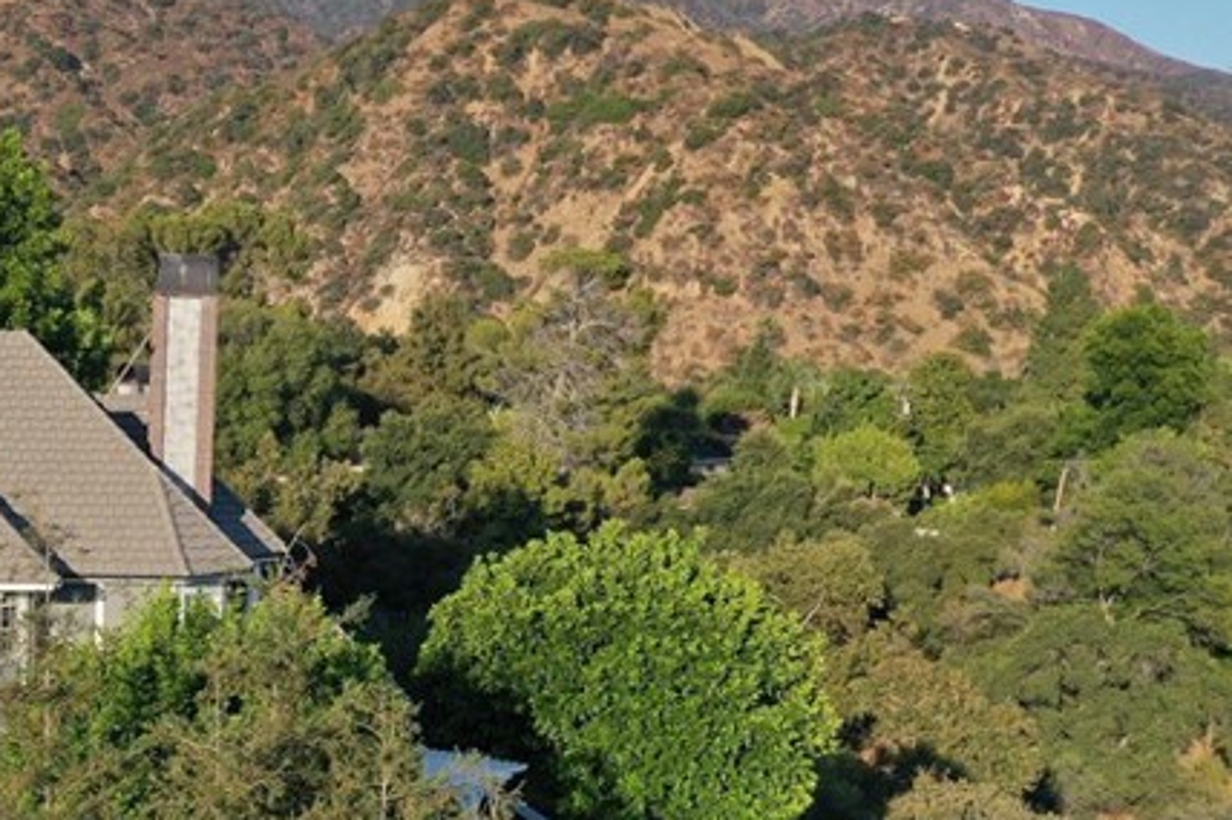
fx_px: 2292
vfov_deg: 20.0
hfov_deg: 27.8
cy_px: 718
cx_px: -81
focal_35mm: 67
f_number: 5.6
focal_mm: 10.26
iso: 100
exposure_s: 1/400
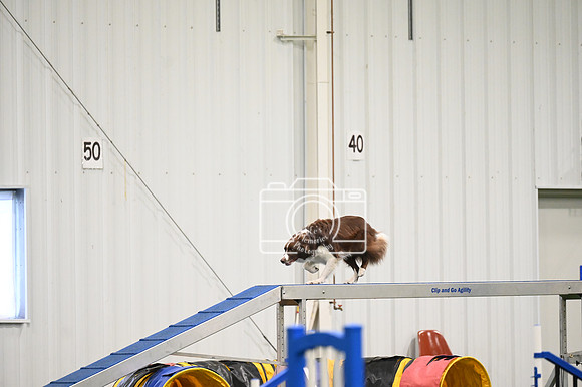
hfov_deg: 10.3
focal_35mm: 200
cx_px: 291
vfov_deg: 6.9
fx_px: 3231
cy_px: 194
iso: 8000
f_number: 3.2
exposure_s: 1/1000
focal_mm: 200
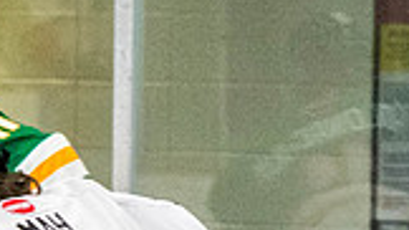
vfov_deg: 1.2
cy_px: 468
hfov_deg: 2.1
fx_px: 11243
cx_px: -164
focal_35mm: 1037
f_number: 2.8
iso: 1800
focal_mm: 120
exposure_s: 1/640
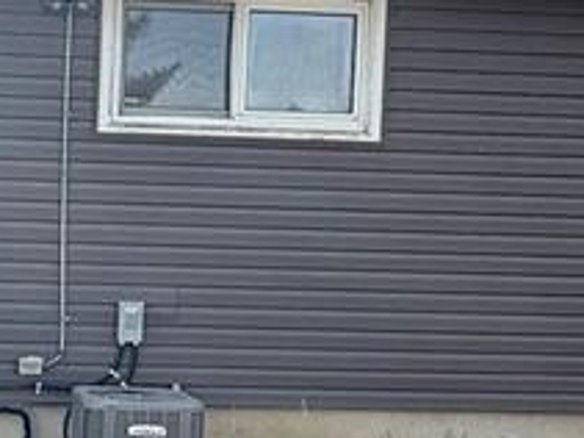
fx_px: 1147
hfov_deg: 27.1
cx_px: 14
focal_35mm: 68
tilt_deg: -2.8
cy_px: 288
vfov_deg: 21.5
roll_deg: -1.8
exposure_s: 1/955
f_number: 2.2
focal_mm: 2.22
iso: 64
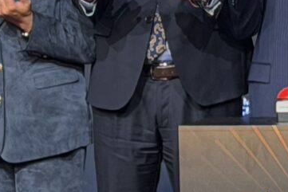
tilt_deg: +3.8
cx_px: 16
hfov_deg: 5.8
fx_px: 2833
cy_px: -208
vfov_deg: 3.8
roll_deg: +1.1
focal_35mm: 354
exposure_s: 1/120
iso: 160
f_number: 1.78
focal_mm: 6.76
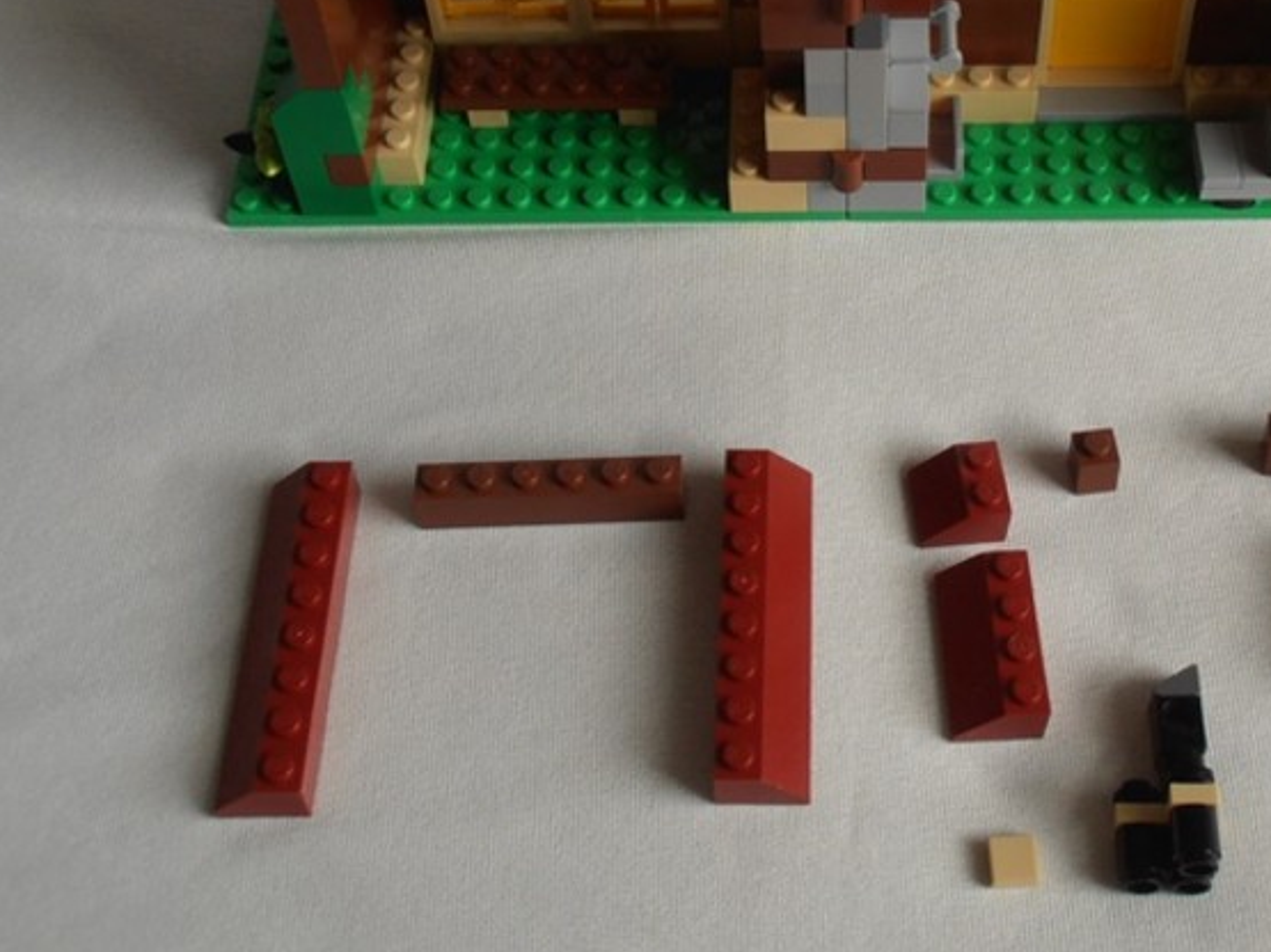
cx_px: 884
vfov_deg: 24.2
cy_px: 244
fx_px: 2203
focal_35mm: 60
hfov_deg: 31.8
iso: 80
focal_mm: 6.61
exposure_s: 1/80
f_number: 3.9
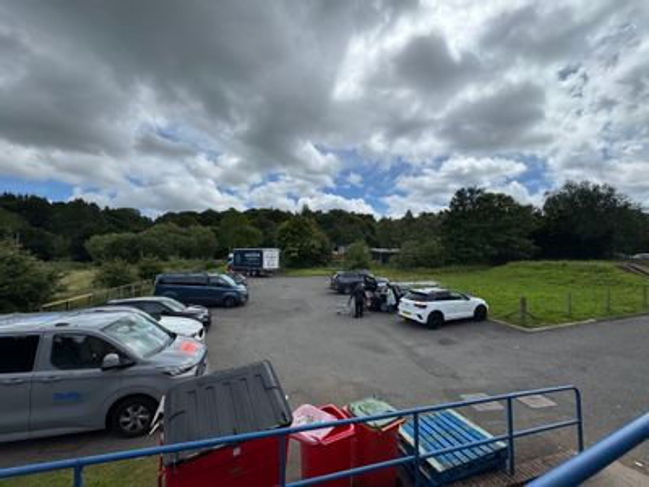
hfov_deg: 102.1
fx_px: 262
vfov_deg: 85.7
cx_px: 324
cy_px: 244
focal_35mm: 14
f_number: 2.2
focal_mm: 2.22
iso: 50
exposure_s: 1/2770
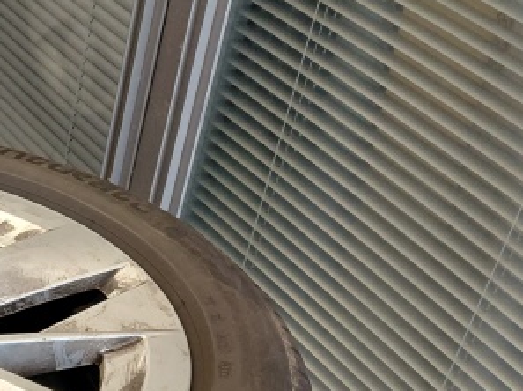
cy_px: 653
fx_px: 1298
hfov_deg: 20.3
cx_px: -208
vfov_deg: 15.3
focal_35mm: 86
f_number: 1.8
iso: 100
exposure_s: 1/100
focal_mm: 4.69
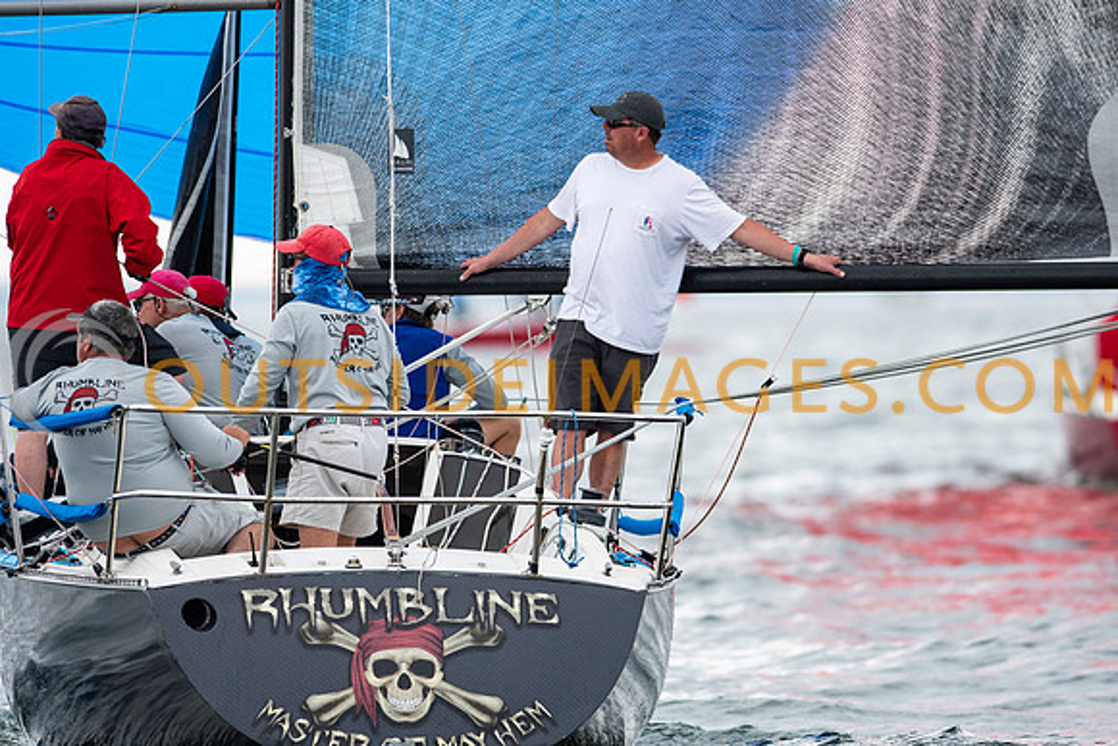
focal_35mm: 450
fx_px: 13978
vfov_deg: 3.1
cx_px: 559
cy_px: 373
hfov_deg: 4.6
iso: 400
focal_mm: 300
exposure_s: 1/1250
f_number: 4.5
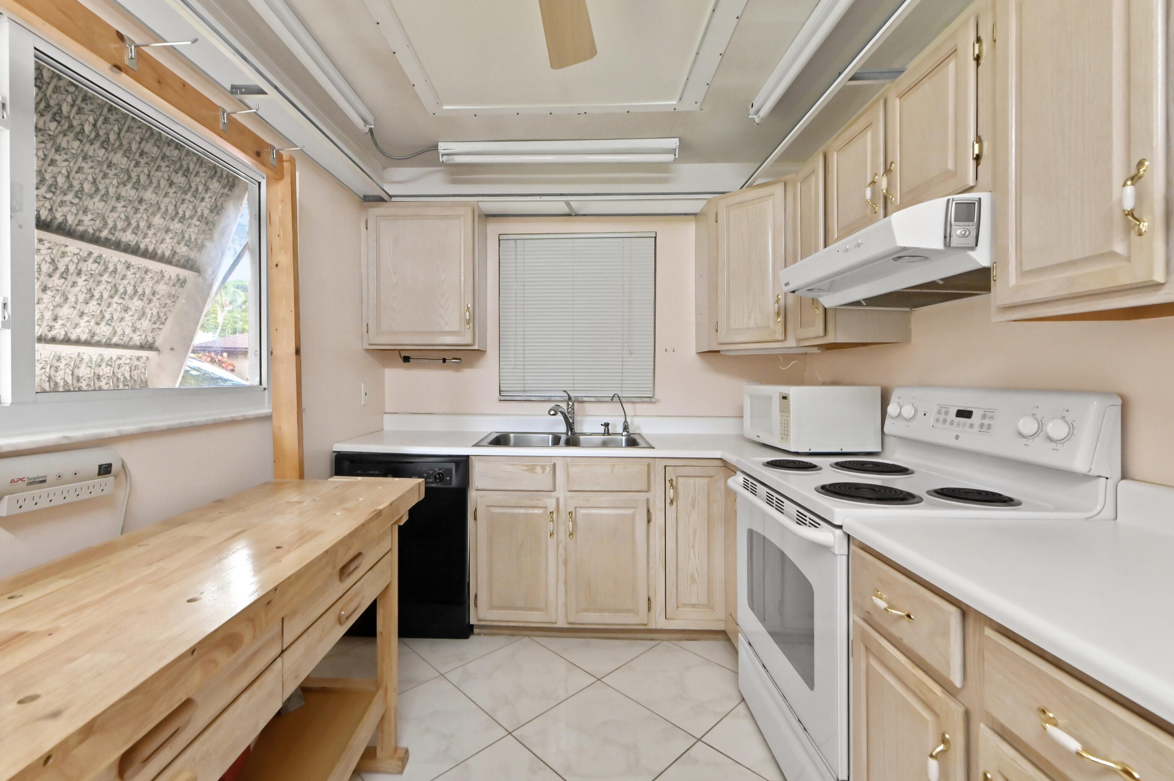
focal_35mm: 15
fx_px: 489
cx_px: 555
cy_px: 413
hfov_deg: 100.3
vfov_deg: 77.2
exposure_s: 1/15
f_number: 9
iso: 1600
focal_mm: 14
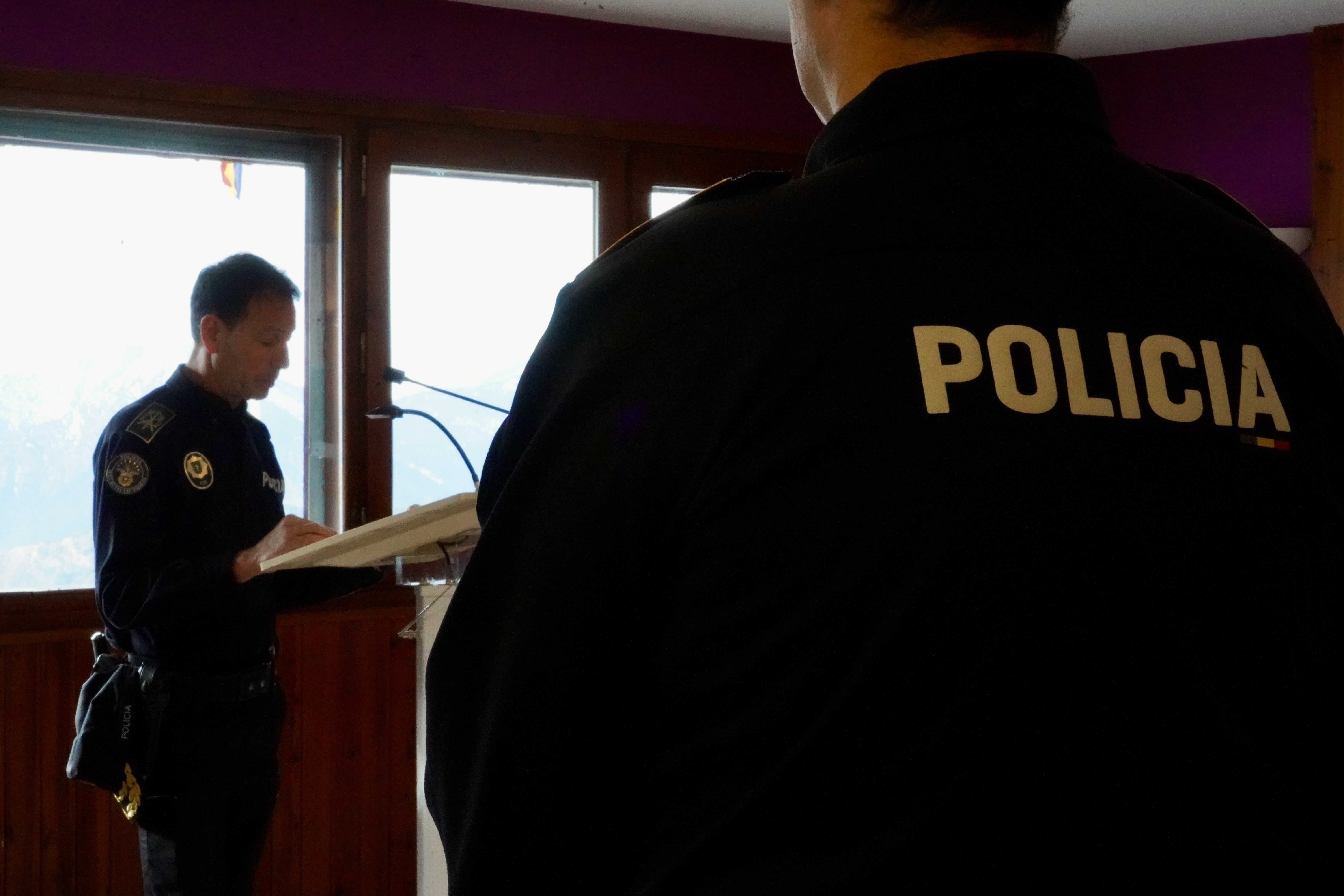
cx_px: 672
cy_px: 448
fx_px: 2688
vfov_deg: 18.9
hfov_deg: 28.1
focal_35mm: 72
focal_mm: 72
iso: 16000
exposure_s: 1/60
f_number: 32
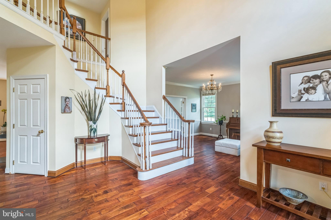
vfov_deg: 73.7
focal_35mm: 16
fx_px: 147
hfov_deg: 96.7
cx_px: 166
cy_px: 110
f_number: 7.1
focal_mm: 16
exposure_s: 1/13
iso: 1000
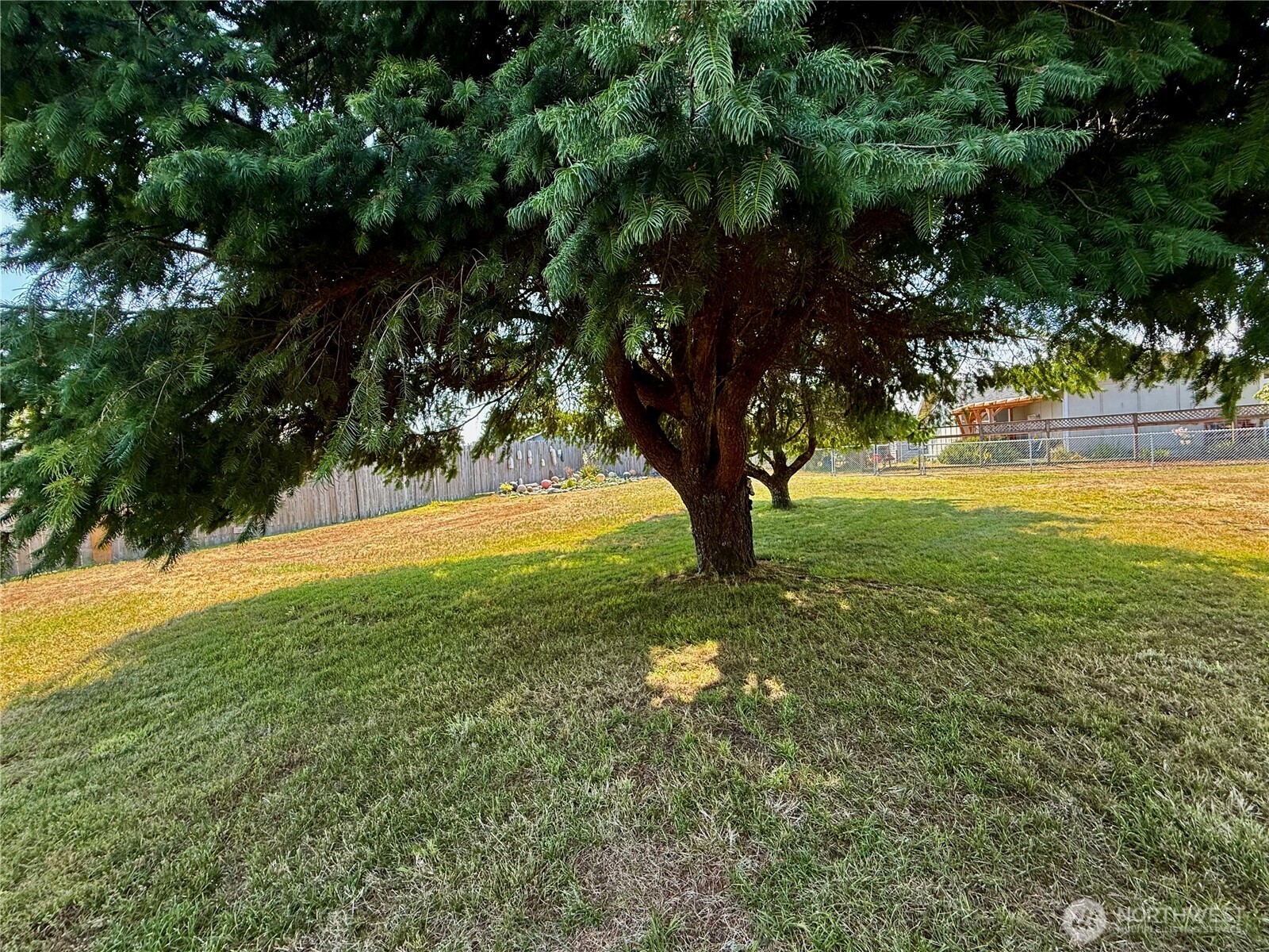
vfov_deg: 85.7
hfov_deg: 102.1
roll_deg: +2.7
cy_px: 476
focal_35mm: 14
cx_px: 634
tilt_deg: -0.4
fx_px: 513
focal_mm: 2.22
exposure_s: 1/212
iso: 50
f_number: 2.2
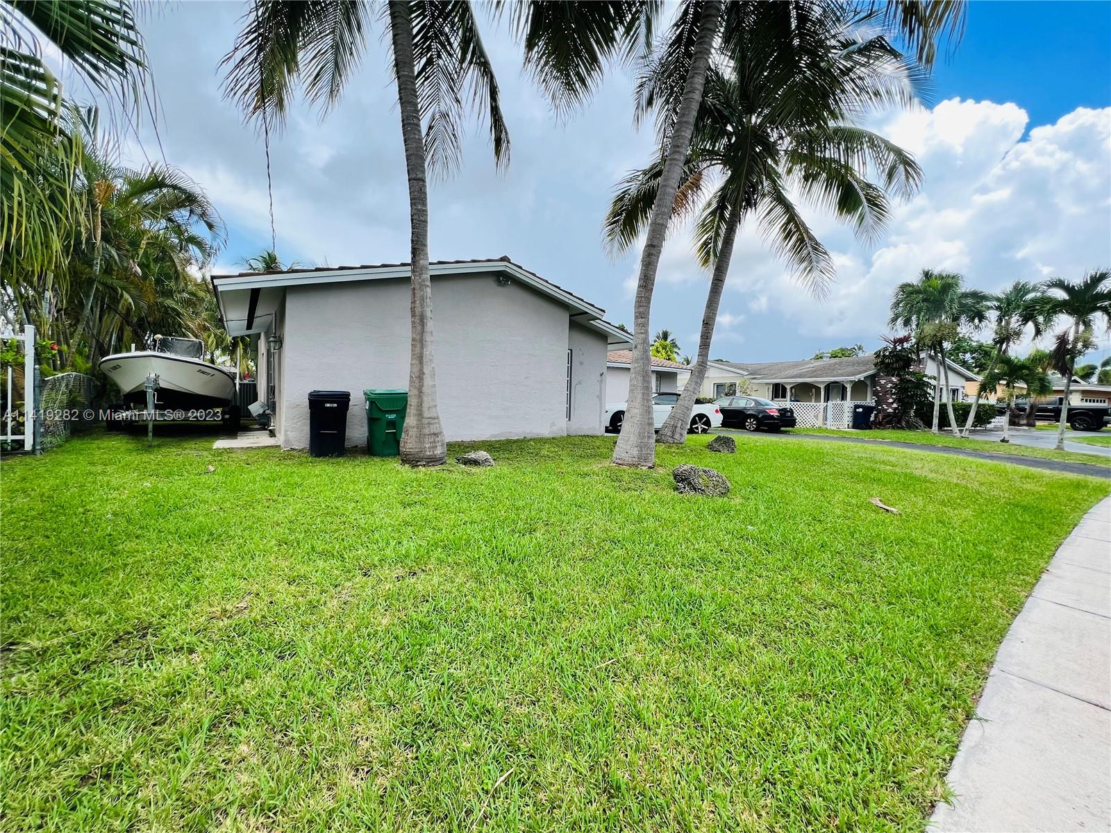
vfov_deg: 89.9
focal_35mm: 13
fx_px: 417
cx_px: 556
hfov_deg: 106.2
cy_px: 416
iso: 32
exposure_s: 1/573
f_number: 1.8
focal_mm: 1.57
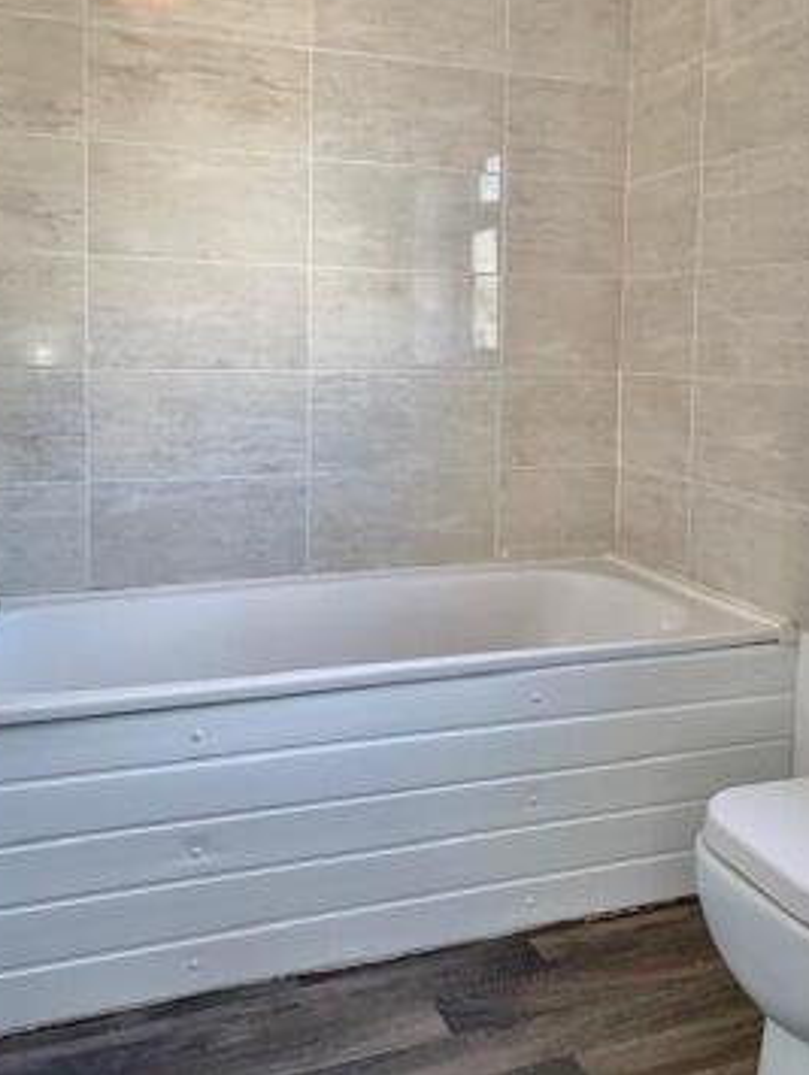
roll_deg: -0.9
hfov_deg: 44.2
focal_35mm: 32
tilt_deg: -3.7
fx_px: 995
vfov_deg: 56.2
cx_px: 403
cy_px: 419
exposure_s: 1/100
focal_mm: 4.25
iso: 64
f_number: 1.8
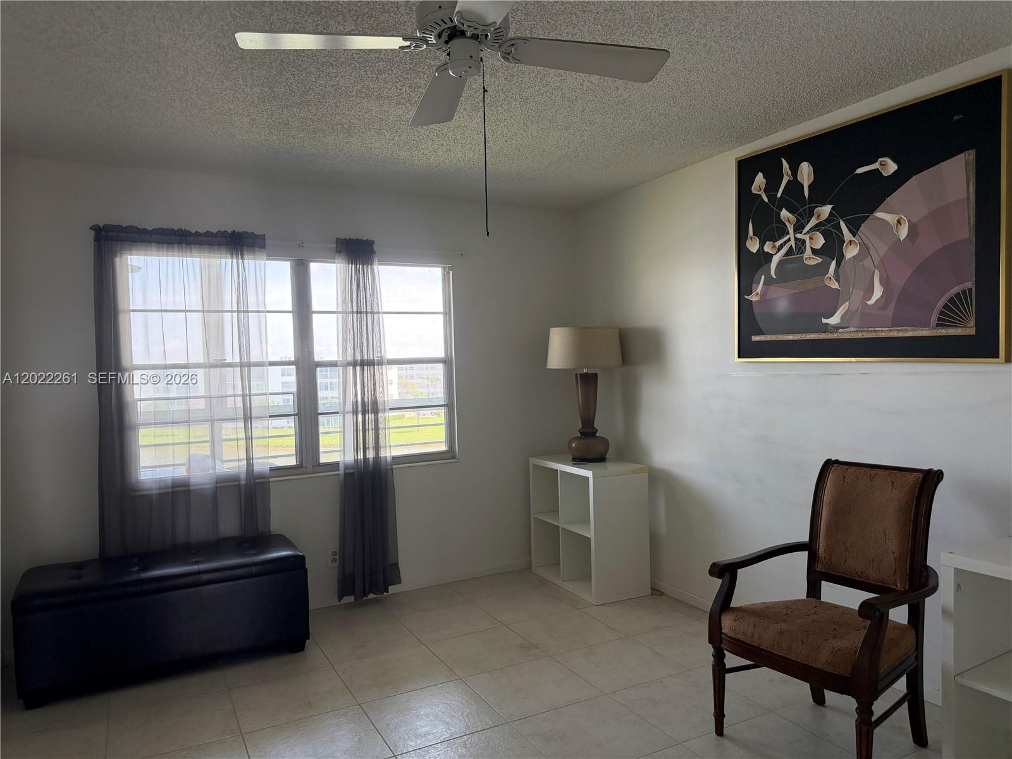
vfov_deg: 56.8
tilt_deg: -1.9
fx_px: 702
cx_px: 506
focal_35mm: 24
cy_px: 380
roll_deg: +1.0
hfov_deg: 71.6
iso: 200
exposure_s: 1/108
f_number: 1.78
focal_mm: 6.76
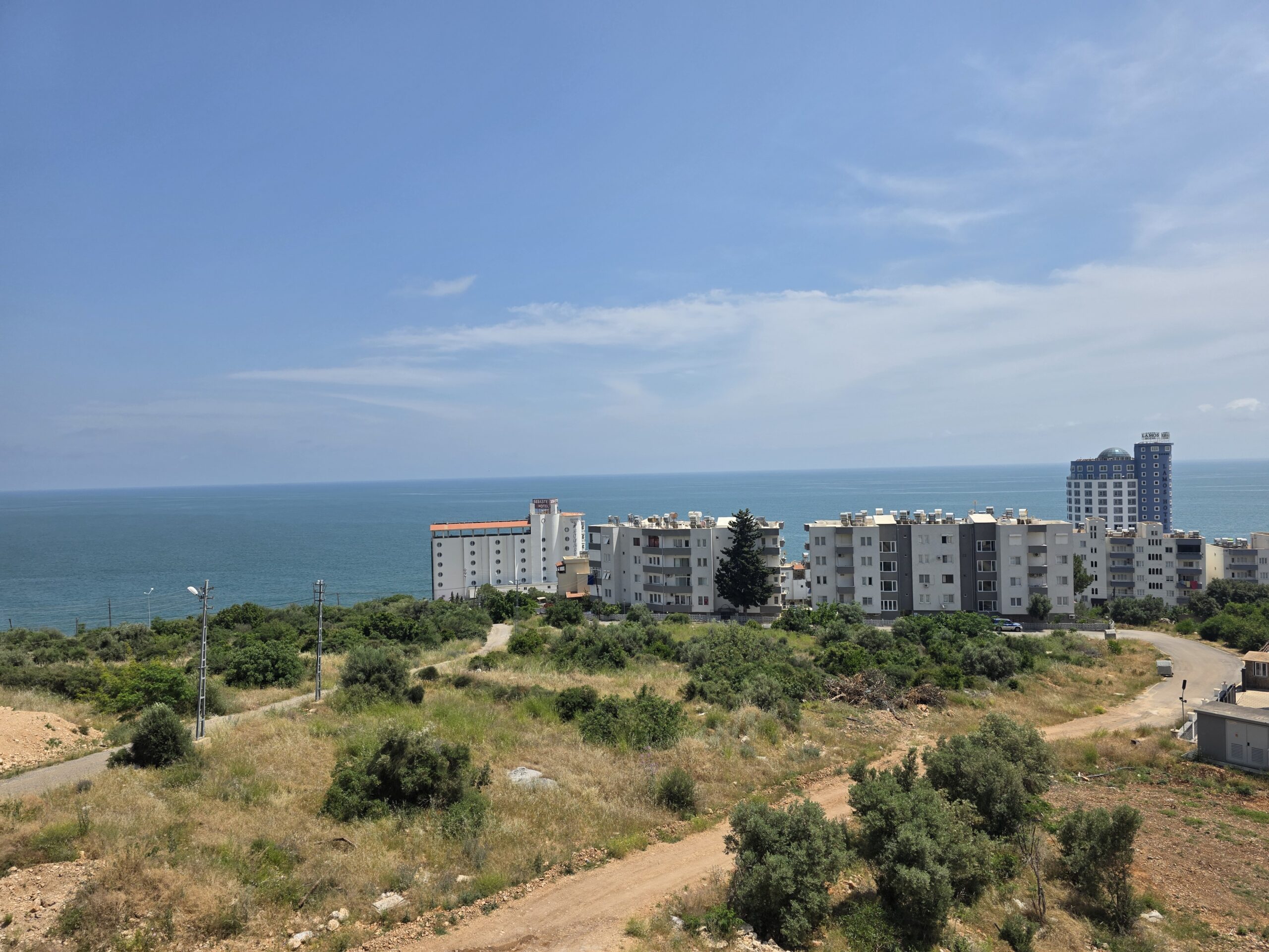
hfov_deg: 73.9
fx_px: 843
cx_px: 634
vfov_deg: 58.9
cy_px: 476
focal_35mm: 23
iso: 64
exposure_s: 1/7944
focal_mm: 6.3
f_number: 1.7
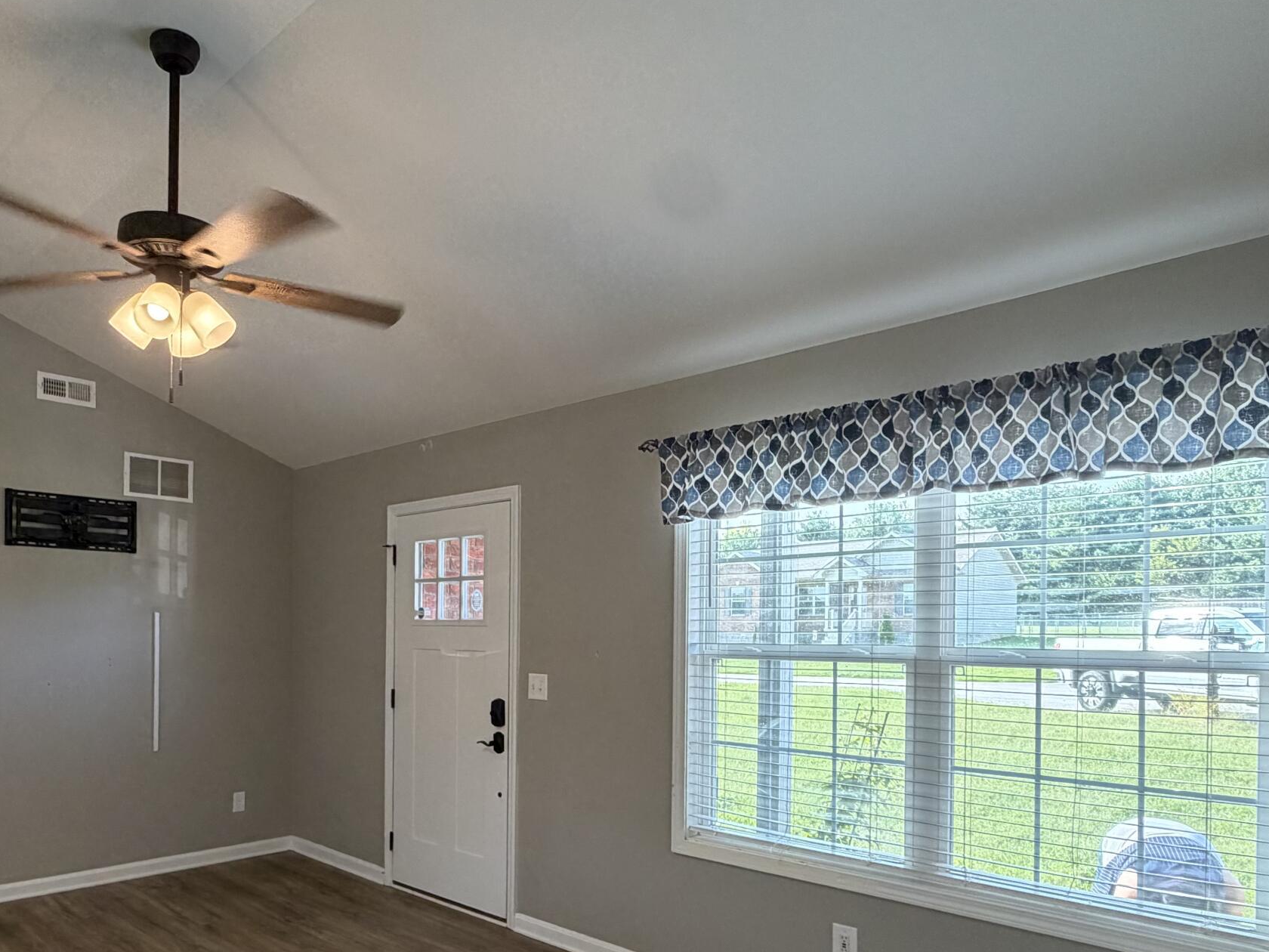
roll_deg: -0.4
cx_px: 504
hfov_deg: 68.7
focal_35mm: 25
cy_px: 635
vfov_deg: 53.8
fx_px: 916
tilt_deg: -1.1
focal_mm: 2.22
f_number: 2.2
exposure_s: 1/120
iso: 250
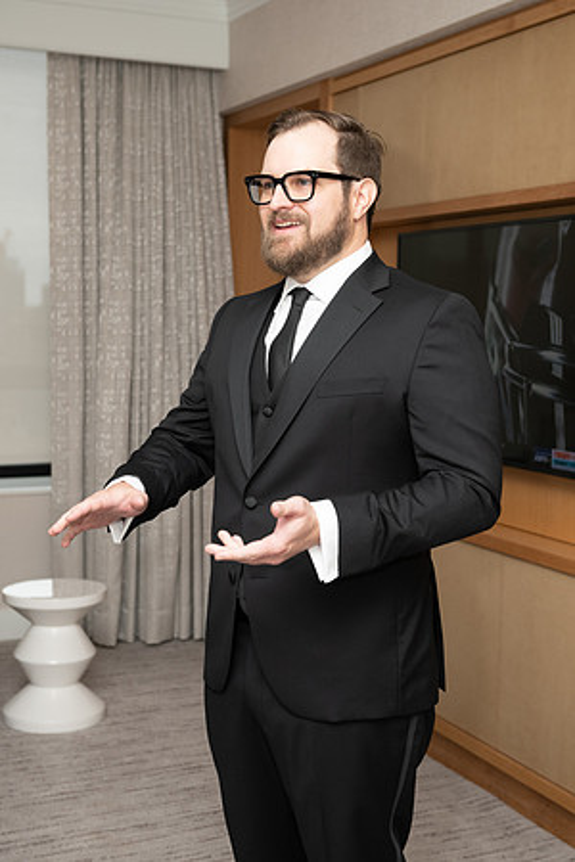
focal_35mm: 52
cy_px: 431
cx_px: 288
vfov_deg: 38.2
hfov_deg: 26.0
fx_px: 1246
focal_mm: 52
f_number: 4
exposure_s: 1/125
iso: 800
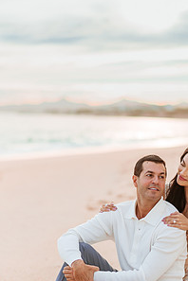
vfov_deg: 23.0
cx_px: 120
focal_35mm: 88
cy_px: 192
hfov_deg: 15.5
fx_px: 689
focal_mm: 58
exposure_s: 1/6400
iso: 250
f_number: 1.4
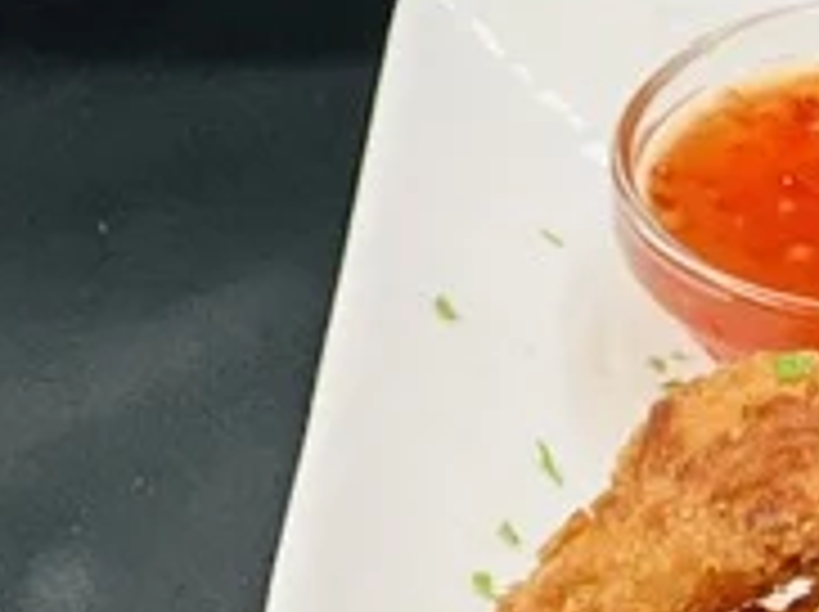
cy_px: 410
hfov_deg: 7.2
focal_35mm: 271
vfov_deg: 5.5
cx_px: 1354
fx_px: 6403
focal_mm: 9
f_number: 2.8
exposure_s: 1/40
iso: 250
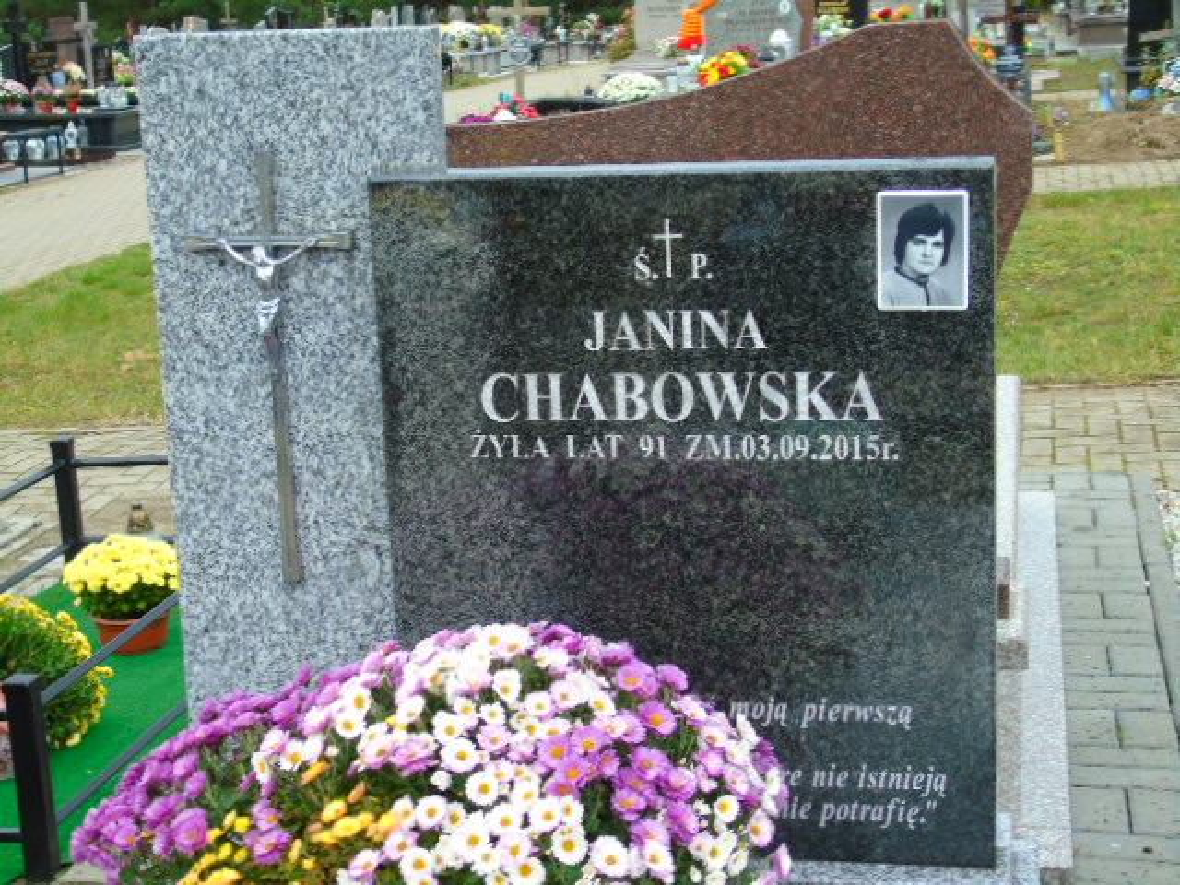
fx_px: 2113
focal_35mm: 62
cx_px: 590
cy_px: 442
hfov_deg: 31.2
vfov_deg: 23.7
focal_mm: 11
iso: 80
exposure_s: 1/50
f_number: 4.5
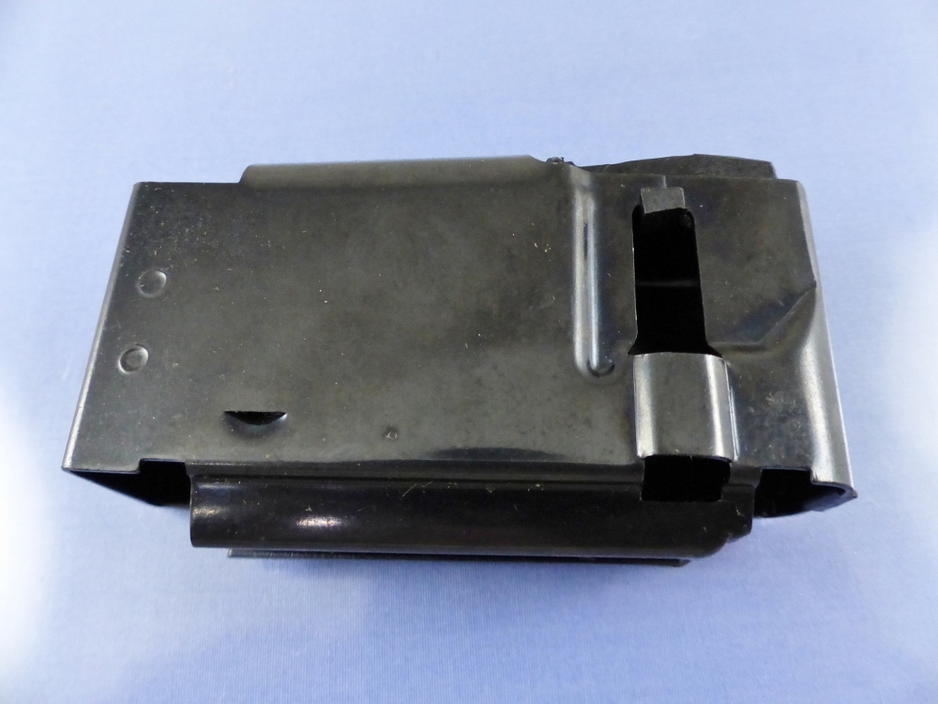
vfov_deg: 54.9
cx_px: 469
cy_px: 352
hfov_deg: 69.4
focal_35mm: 25
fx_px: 677
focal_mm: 4.5
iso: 640
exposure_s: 1/125
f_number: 2.8
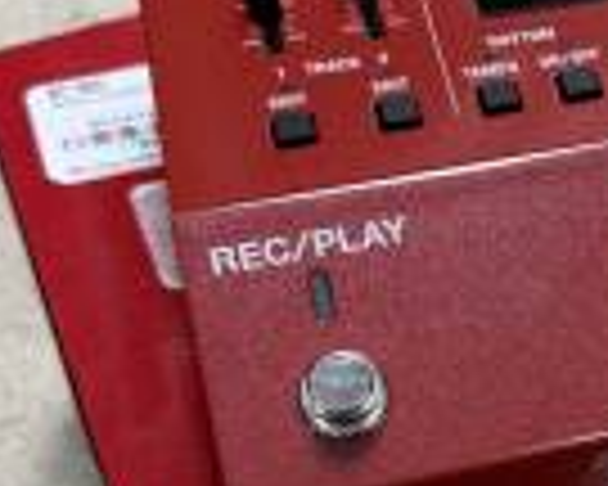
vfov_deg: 16.9
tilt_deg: -54.4
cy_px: 414
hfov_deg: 19.7
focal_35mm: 90
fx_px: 1620
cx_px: 766
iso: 125
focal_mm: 6.76
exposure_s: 1/60
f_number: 1.78
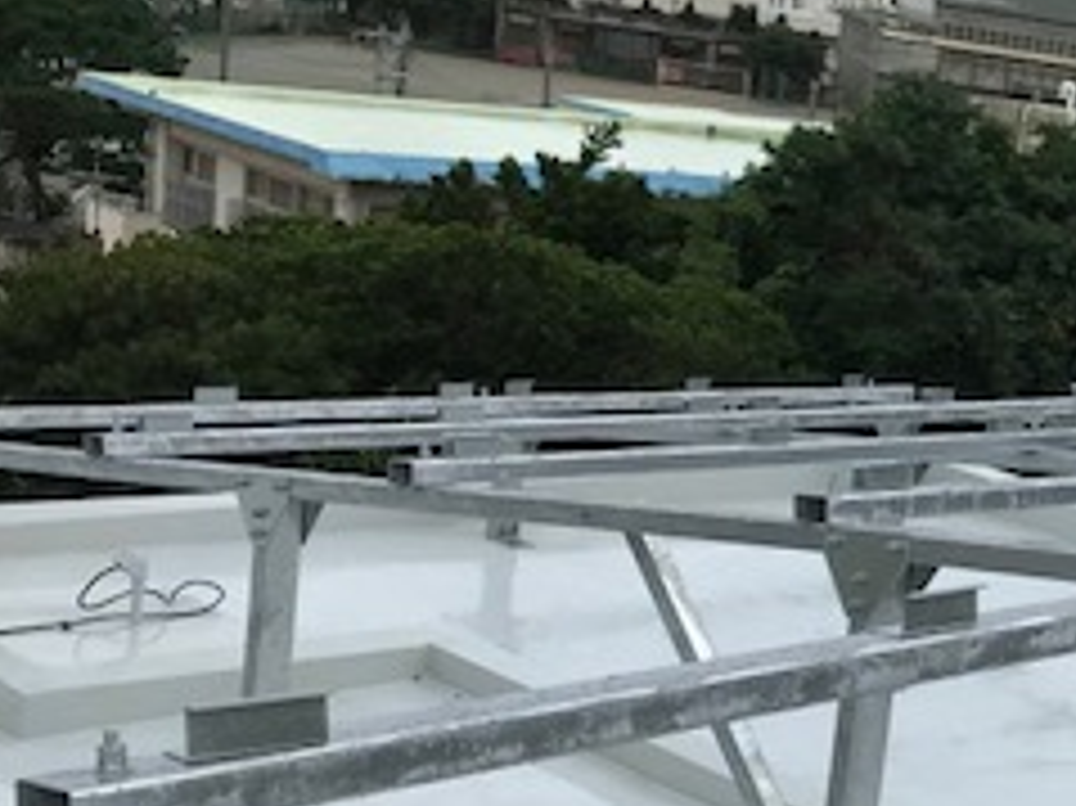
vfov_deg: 19.6
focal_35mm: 75
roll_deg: -9.9
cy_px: 540
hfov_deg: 23.7
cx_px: 1292
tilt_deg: -10.4
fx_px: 2330
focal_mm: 3.99
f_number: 1.8
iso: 20
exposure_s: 1/997
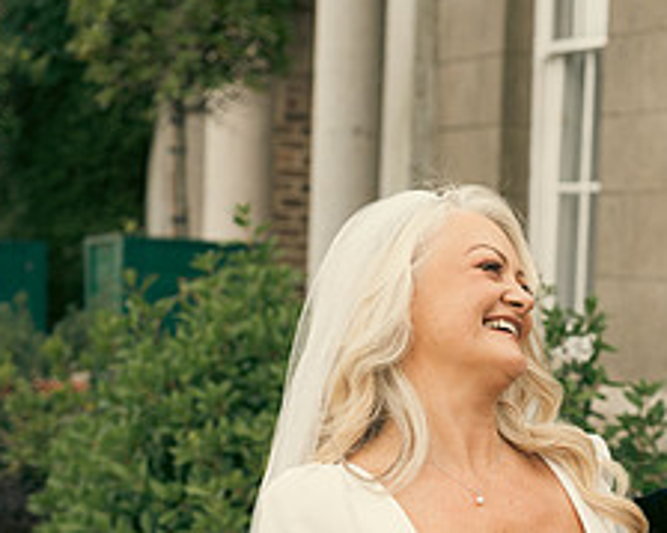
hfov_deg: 14.4
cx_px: 849
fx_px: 2545
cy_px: 540
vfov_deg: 11.8
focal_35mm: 129
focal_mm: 53
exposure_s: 1/400
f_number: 3.5
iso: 125
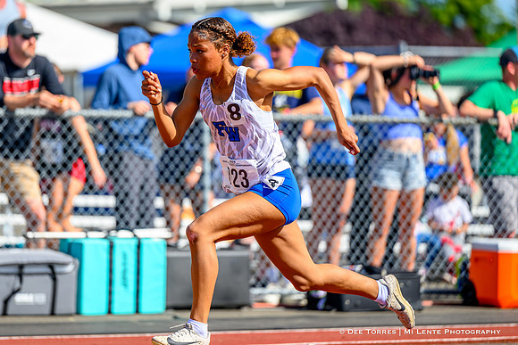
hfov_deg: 8.5
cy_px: 139
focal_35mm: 242
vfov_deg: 5.7
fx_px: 3489
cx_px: 227
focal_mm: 200
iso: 90
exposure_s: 1/2000
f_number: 2.8
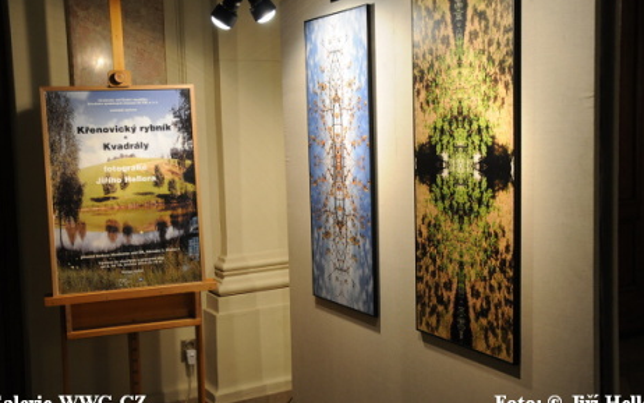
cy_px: 189
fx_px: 755
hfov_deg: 46.2
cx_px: 325
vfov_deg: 29.9
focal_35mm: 43
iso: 500
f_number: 4.5
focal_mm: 26
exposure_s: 1/25
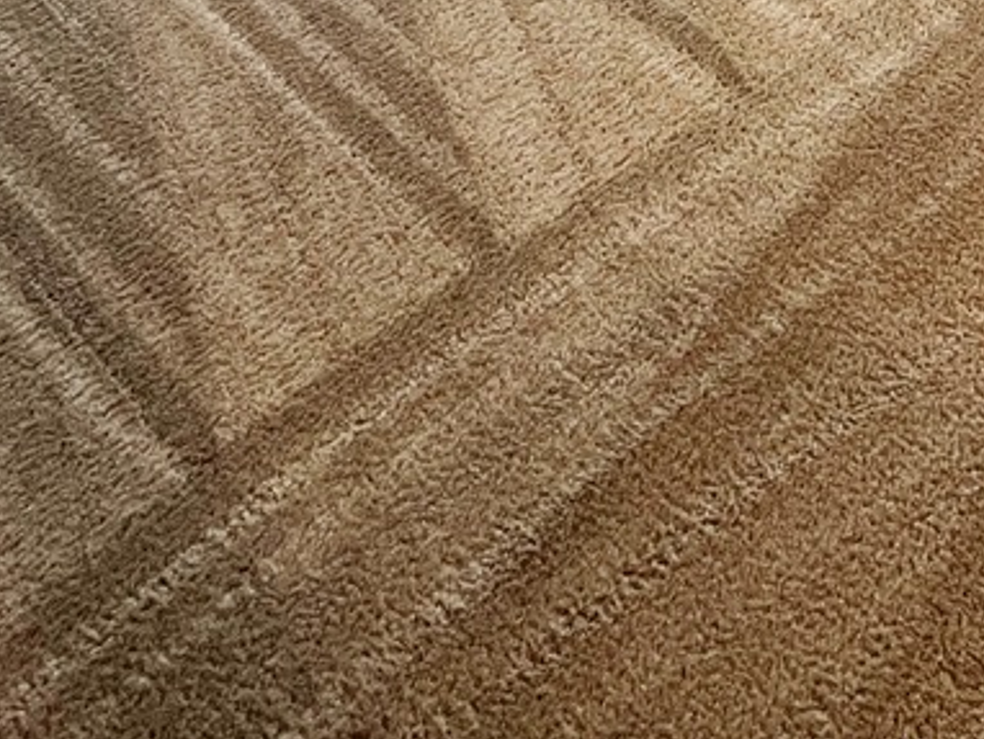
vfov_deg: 20.1
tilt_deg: -24.3
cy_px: -639
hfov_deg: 36.3
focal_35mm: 49
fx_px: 1394
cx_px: 896
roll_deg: -1.8
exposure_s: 1/60
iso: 250
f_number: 1.8
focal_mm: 1.57
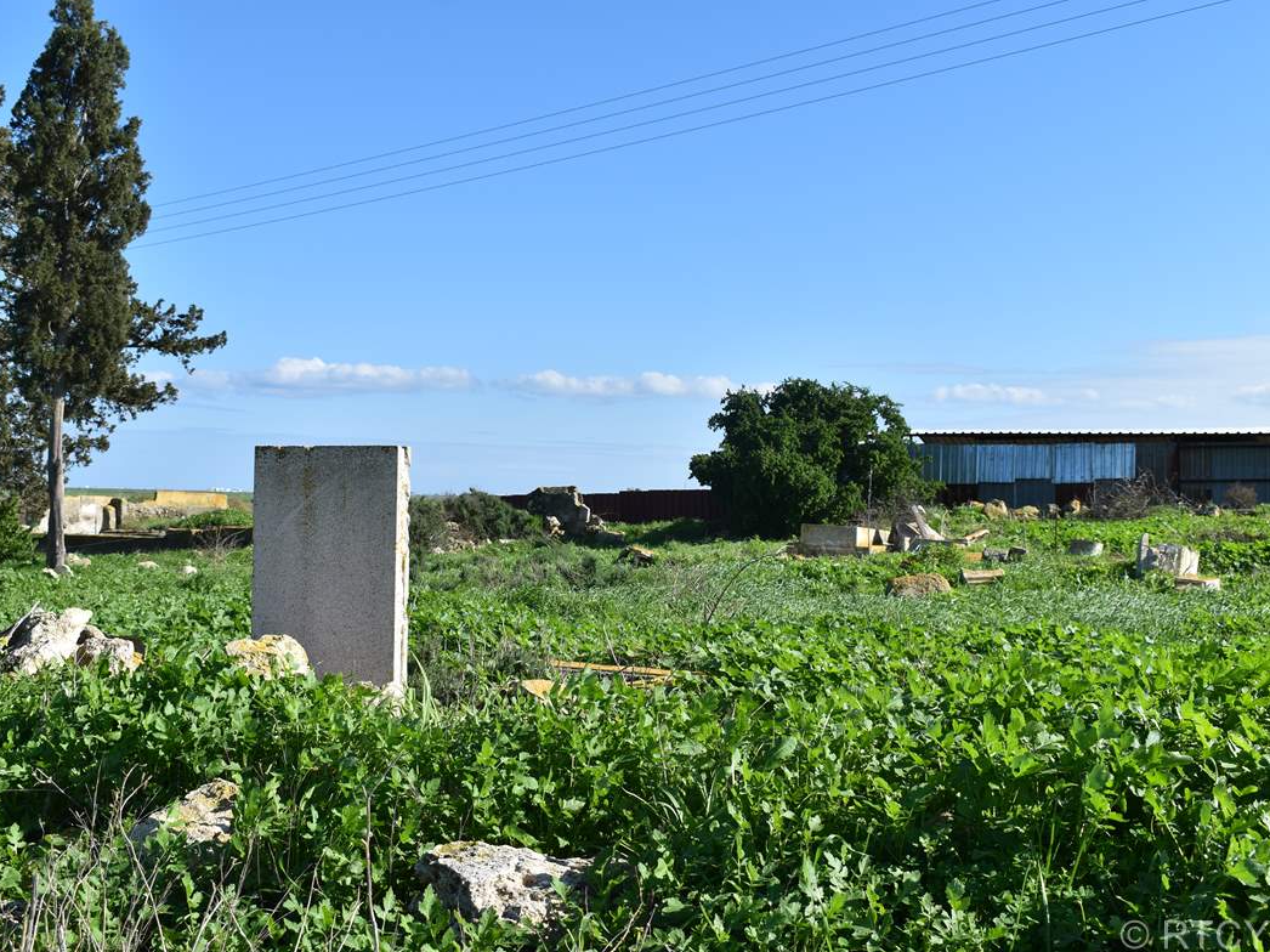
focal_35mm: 43
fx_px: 1577
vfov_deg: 33.6
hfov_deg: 43.8
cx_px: 604
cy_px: 476
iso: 100
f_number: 8
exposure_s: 1/320
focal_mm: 26
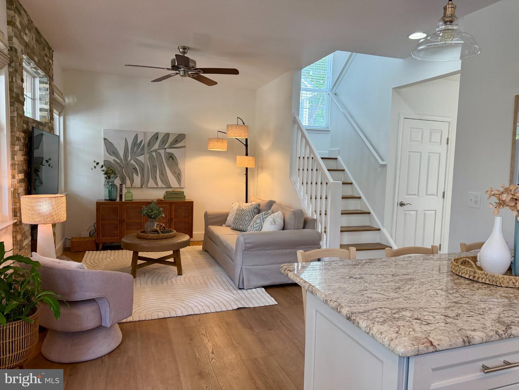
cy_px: 195
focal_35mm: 24
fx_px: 360
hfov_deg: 71.6
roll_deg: -1.2
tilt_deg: -4.5
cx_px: 260
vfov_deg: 56.8
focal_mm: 6.76
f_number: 1.78
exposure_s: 1/222
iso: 200
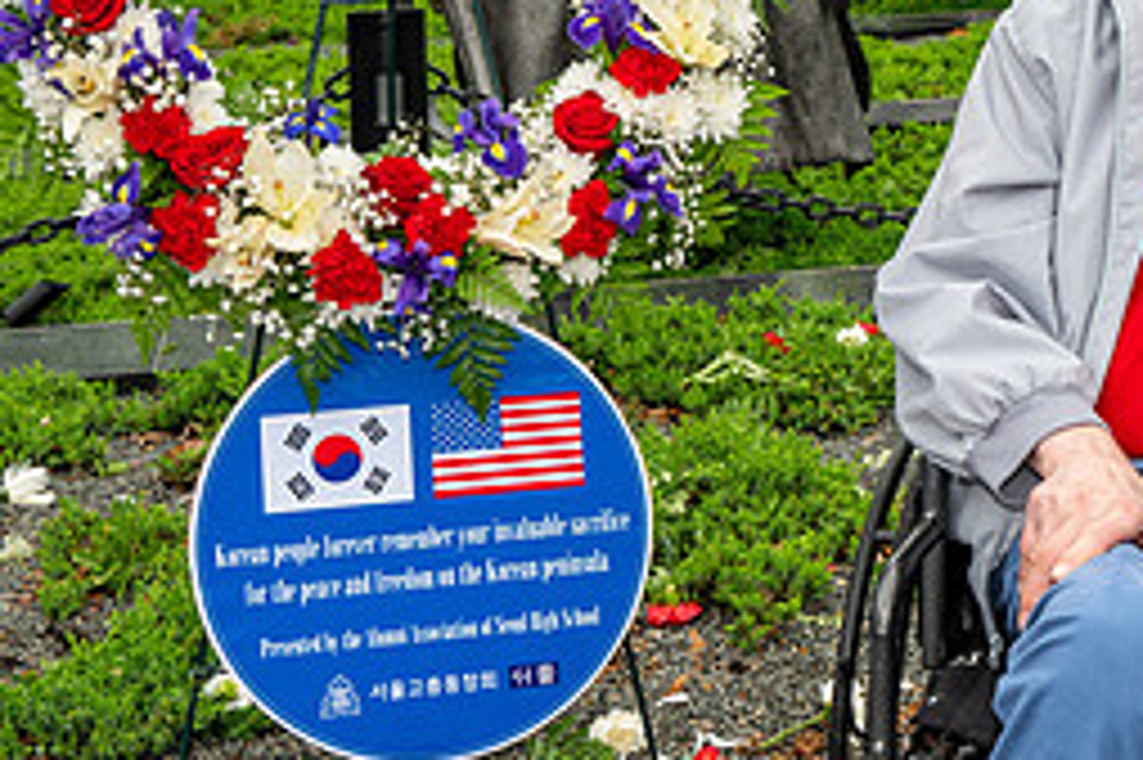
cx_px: 886
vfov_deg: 18.2
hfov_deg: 27.3
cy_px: 13
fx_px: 2316
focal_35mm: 73
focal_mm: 32
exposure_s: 1/640
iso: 900
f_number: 8
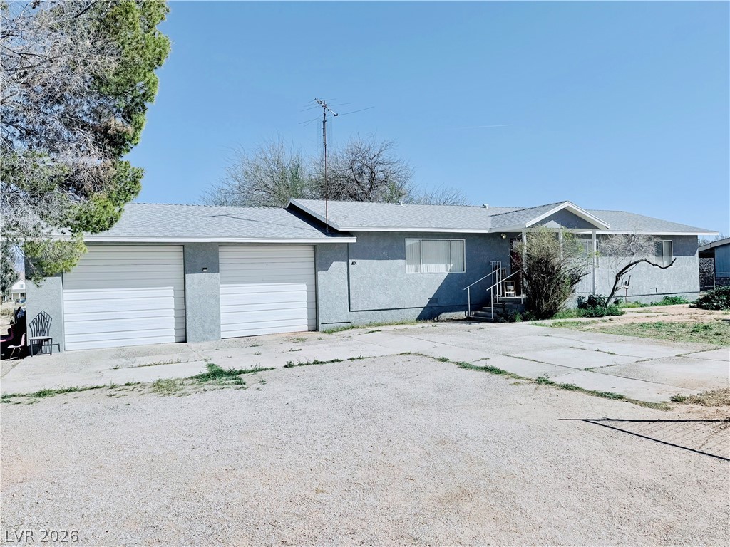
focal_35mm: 24
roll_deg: +1.4
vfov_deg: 56.8
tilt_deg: +0.2
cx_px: 365
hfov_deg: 71.6
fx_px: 506
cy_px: 274
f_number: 1.78
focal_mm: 6.76
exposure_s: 1/10309
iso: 80
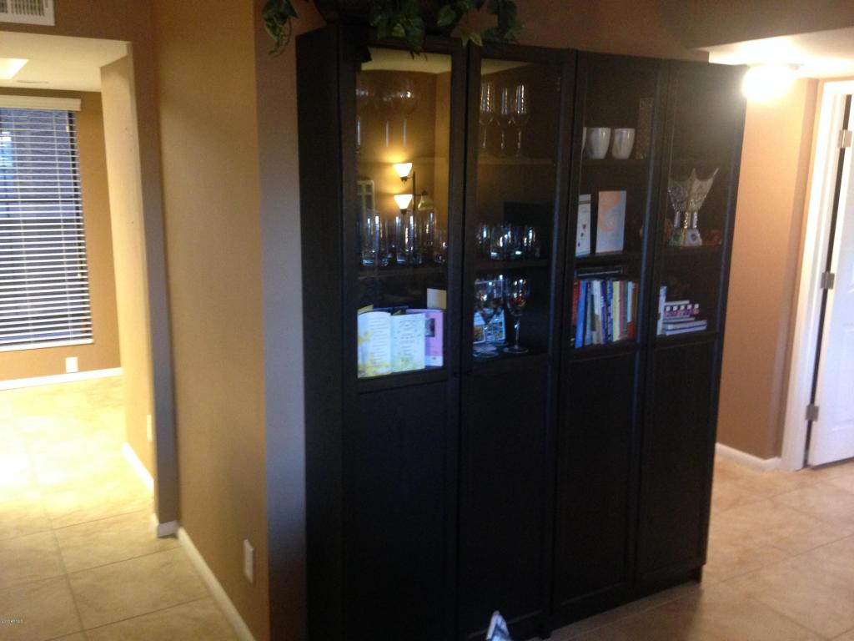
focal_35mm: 33
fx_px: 814
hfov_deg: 55.4
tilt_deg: -11.6
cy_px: 320
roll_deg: +0.0
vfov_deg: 42.9
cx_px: 427
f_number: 2.4
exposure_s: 1/20
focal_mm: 4.12
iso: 320
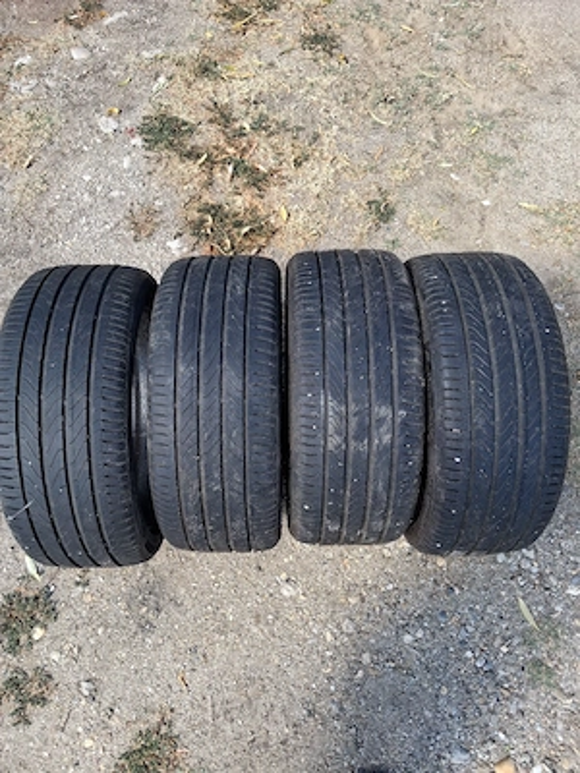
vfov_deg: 65.3
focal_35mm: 27
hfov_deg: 51.4
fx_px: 603
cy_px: 386
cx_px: 290
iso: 25
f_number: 1.8
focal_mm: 4
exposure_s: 1/100
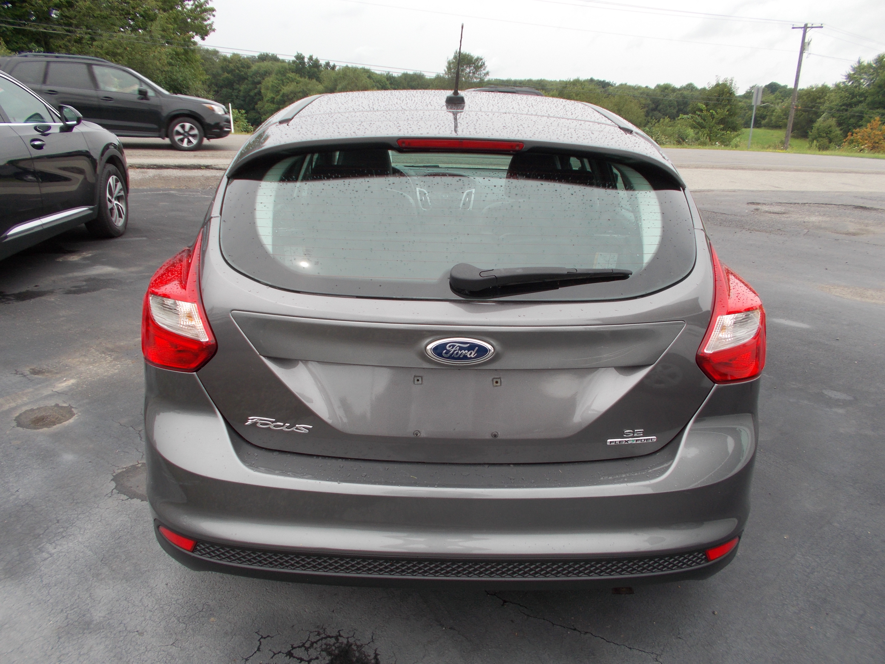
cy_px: 332
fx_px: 665
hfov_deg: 67.3
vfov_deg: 53.1
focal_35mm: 26
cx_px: 442
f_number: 3.2
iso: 80
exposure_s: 1/320
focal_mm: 4.6
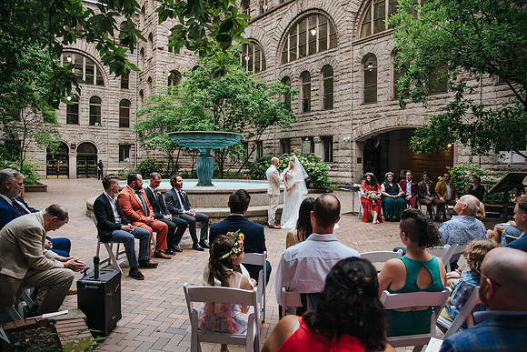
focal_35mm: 24
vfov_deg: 53.2
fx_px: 351
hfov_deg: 73.7
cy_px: 176
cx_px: 264
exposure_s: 1/500
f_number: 4
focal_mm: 24
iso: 720
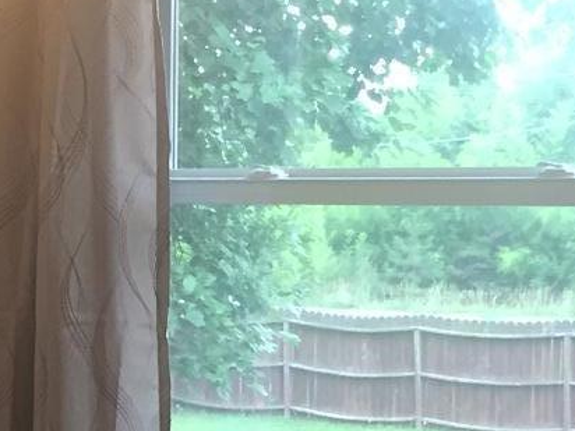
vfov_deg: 12.6
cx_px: 172
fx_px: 1910
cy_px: 483
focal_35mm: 115
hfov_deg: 17.1
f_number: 2.2
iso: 80
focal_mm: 4.15
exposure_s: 1/30
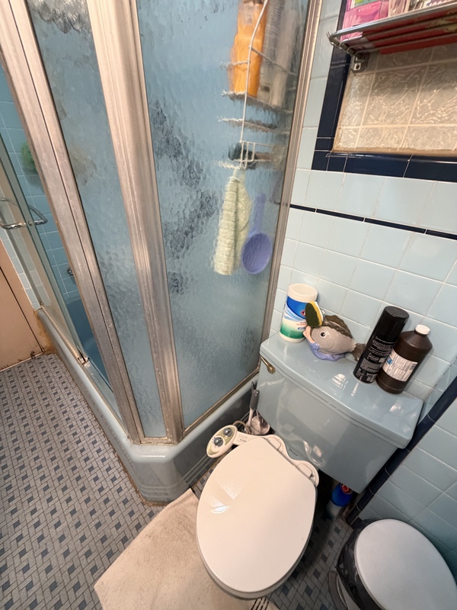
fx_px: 246
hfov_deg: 85.7
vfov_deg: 102.1
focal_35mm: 14
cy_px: 305
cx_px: 228
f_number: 2.2
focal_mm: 2.22
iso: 320
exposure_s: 1/60
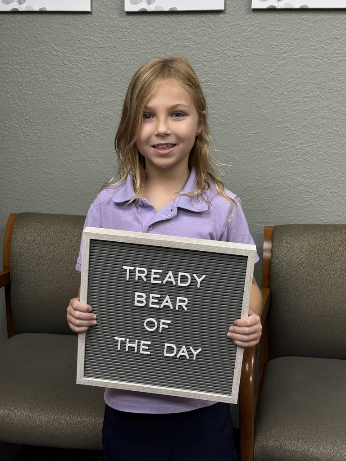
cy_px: 230
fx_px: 640
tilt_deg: -13.6
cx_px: 173
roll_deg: +0.2
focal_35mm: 48
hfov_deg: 30.3
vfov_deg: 39.7
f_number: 1.78
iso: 100
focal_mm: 6.76
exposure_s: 1/60
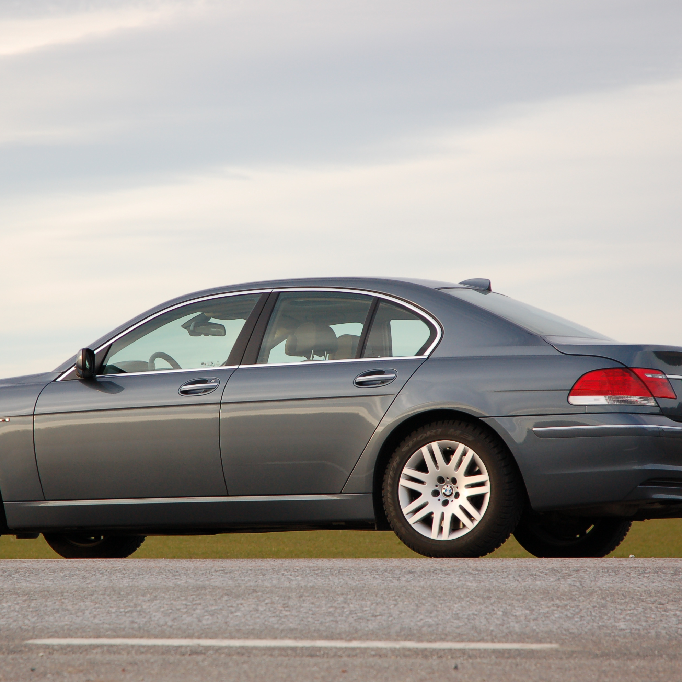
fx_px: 3009
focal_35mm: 135
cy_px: 341
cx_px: 304
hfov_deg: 12.9
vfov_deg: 12.9
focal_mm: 70
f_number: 5
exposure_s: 1/400
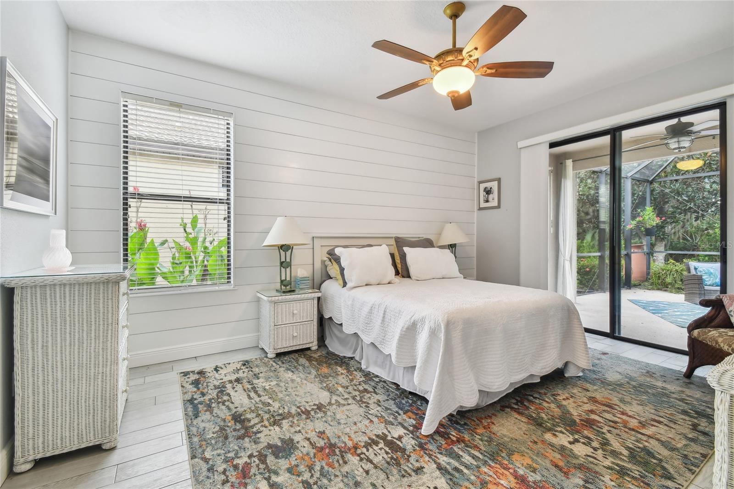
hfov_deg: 100.4
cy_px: 244
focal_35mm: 15
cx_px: 367
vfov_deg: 77.3
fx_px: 306
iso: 100
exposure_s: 1/4
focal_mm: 10
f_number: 7.1
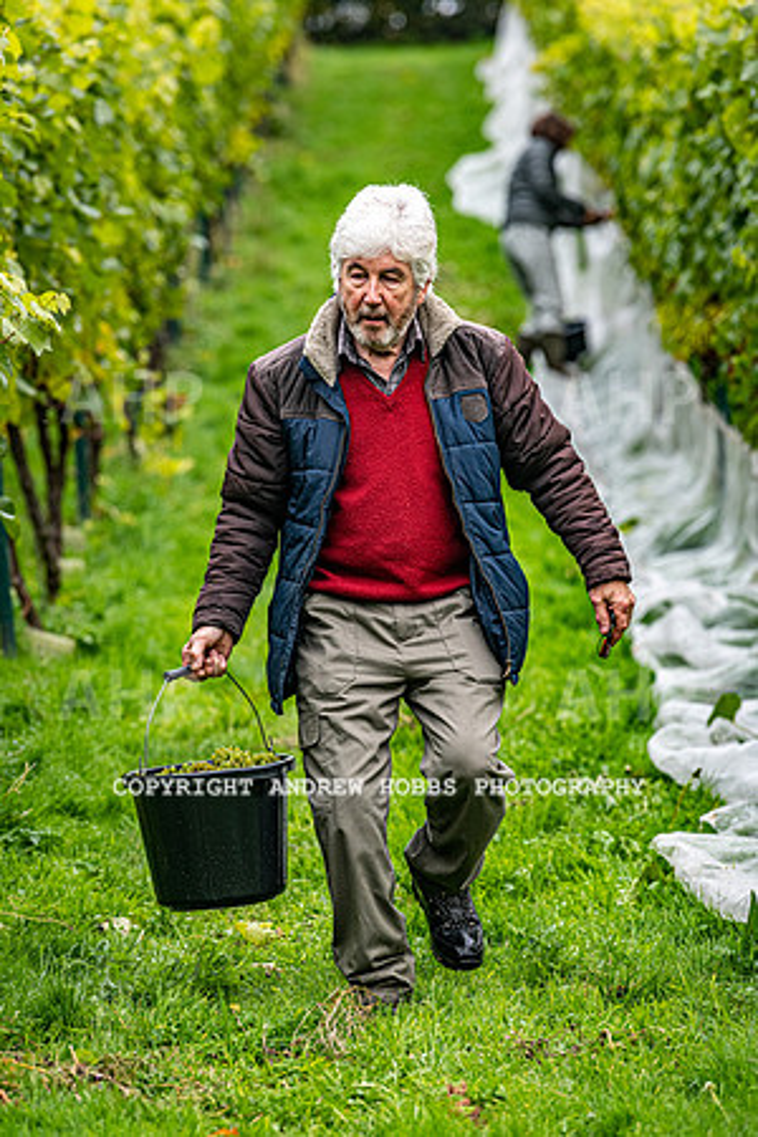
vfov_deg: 10.3
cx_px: 379
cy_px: 568
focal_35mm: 200
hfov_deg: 6.9
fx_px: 6316
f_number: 4.5
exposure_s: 1/500
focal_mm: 200
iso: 720
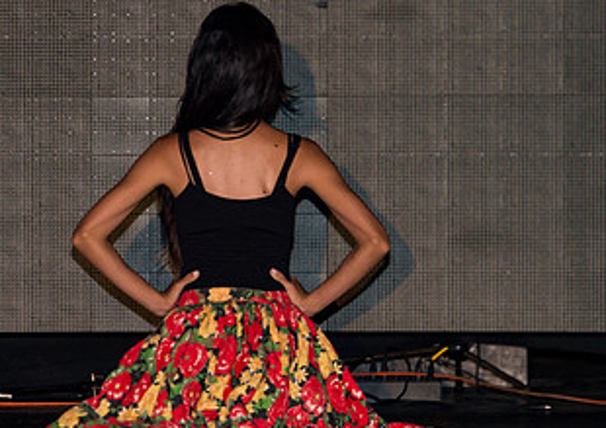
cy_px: 175
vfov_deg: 4.1
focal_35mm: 350
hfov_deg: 5.8
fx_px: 6002
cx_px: 257
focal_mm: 180
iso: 3200
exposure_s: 1/160
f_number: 5
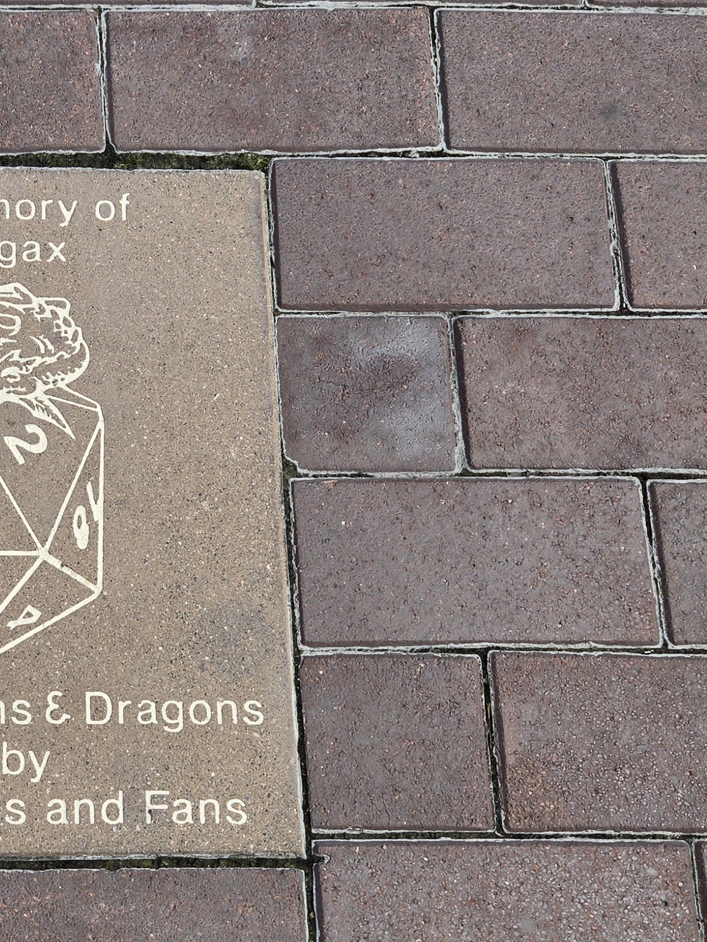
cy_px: 542
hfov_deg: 24.4
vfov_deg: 33.7
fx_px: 1552
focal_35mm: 57
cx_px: -20
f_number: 1.8
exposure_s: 1/1429
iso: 25
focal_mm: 5.4
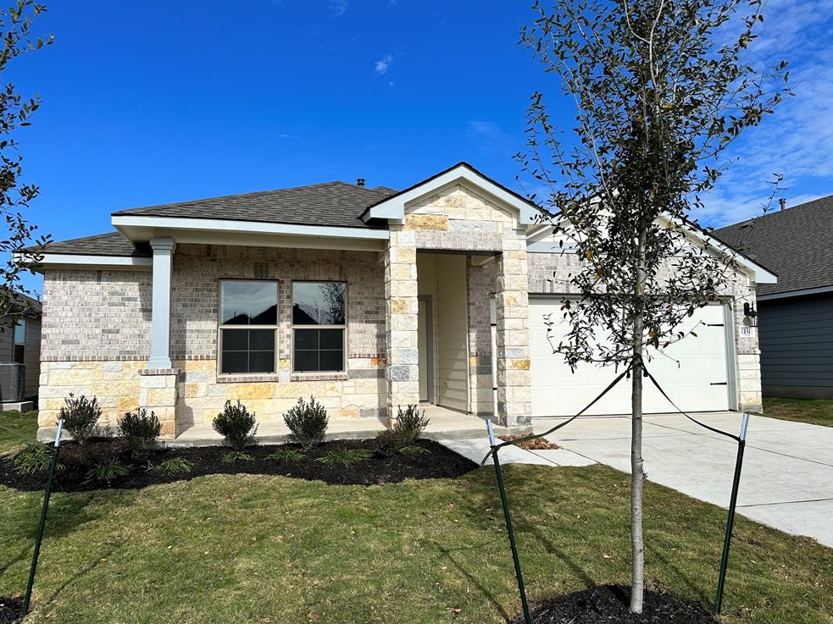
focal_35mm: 25
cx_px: 416
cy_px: 314
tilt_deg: +5.3
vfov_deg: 54.9
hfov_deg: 69.4
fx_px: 602
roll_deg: +0.3
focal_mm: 6.86
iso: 80
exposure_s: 1/8197
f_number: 1.78
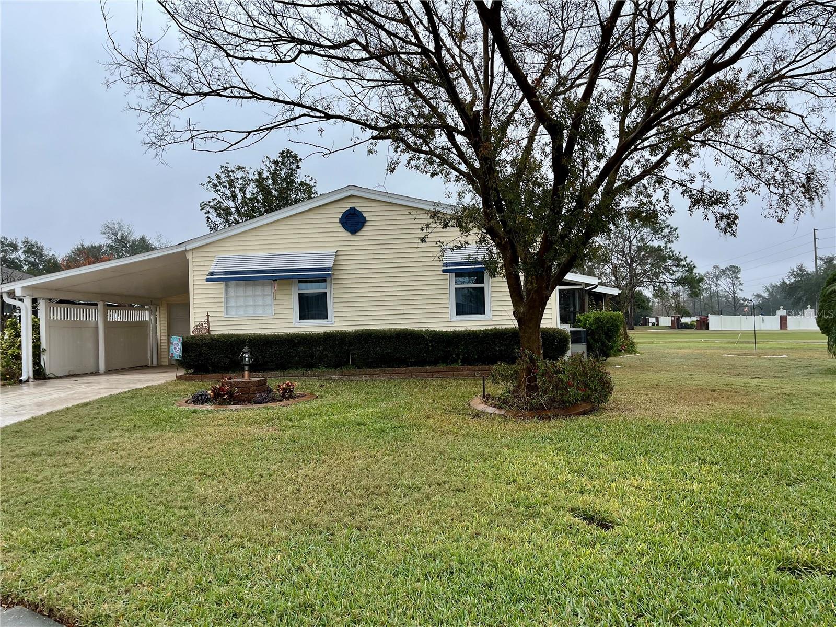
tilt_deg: +0.4
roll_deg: +1.9
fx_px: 628
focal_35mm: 26
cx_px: 418
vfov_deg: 53.1
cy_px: 314
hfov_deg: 67.3
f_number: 1.6
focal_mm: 5.1
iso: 50
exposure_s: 1/1106
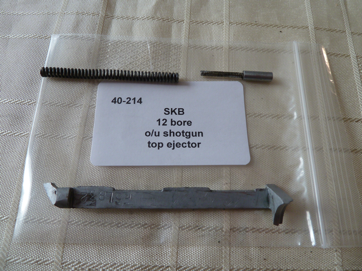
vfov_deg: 54.9
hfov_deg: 69.4
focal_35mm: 25
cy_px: 136
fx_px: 261
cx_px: 181
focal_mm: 4.1
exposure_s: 1/30
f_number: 3.3
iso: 100
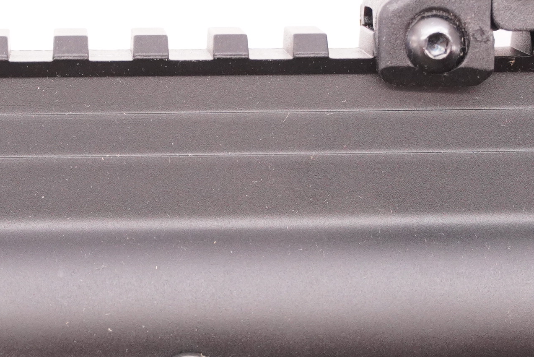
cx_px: 254
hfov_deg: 9.6
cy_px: 174
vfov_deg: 6.4
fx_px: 3186
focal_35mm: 215
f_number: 5.6
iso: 1250
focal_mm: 43
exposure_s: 1/125
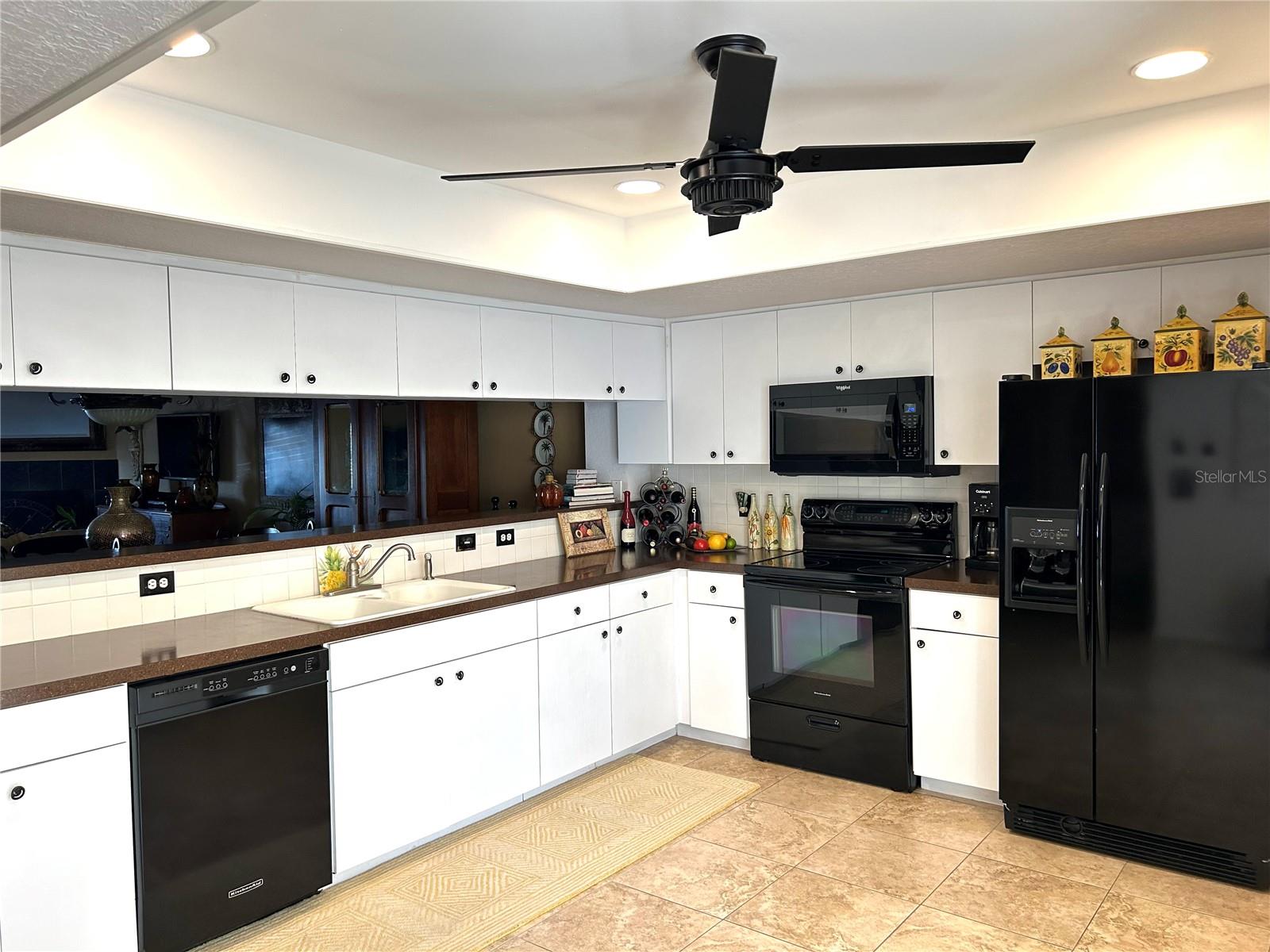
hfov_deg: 67.3
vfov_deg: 53.1
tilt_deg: -1.7
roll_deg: +0.6
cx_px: 635
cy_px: 476
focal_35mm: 26
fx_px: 954
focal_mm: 5.7
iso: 100
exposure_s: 1/120
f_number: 1.5
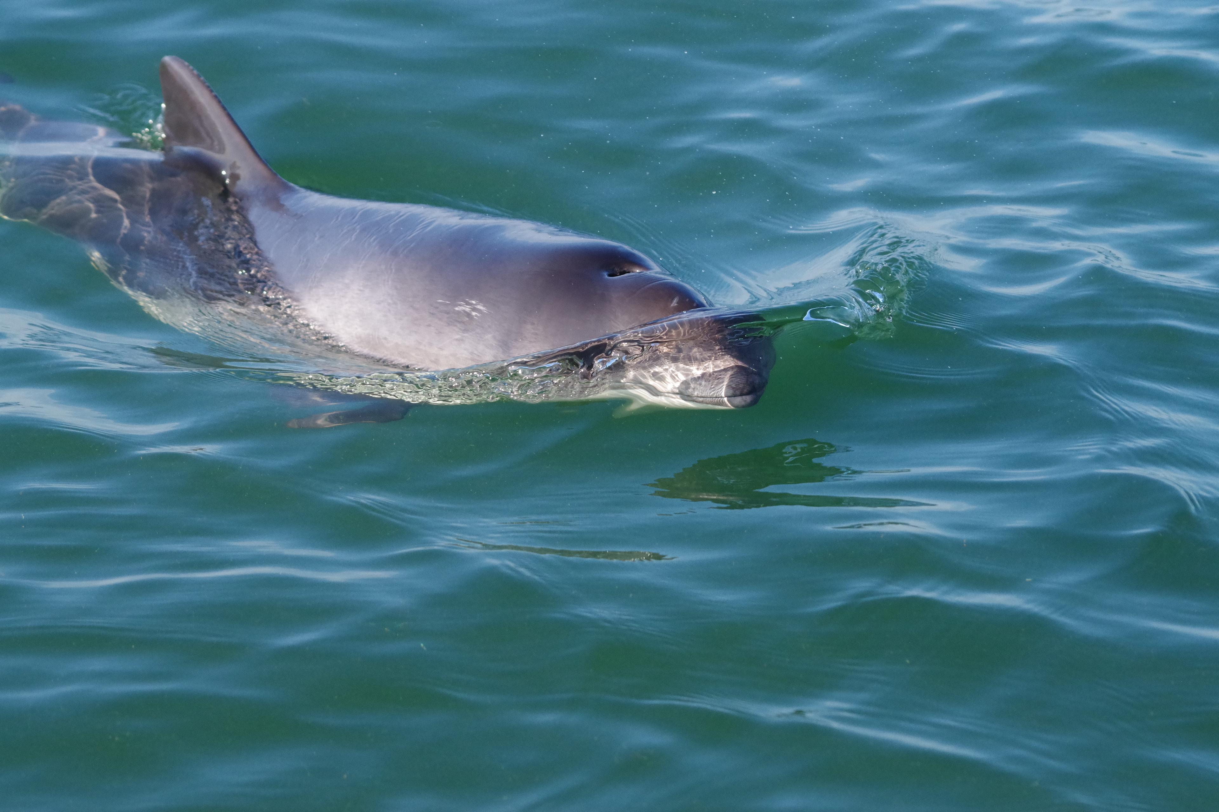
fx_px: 5485
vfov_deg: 8.5
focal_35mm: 162
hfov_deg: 12.7
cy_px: 406
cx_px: 610
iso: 1600
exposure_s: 1/1600
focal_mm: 108
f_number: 6.3
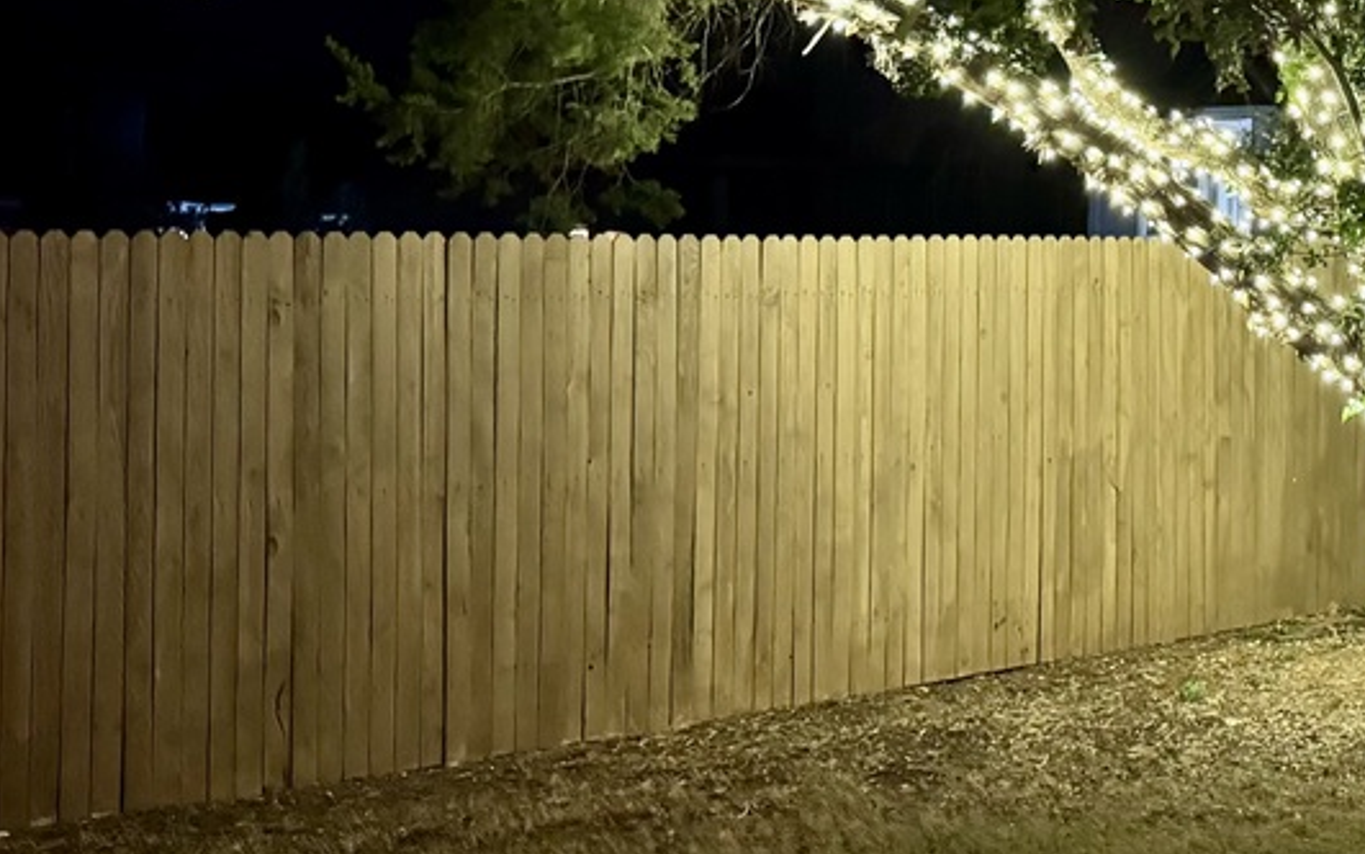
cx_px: 1517
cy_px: 247
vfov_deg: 18.8
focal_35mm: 69
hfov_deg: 27.2
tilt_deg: +0.1
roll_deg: -1.0
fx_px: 2567
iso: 1250
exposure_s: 1/30
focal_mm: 6.76
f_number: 1.78
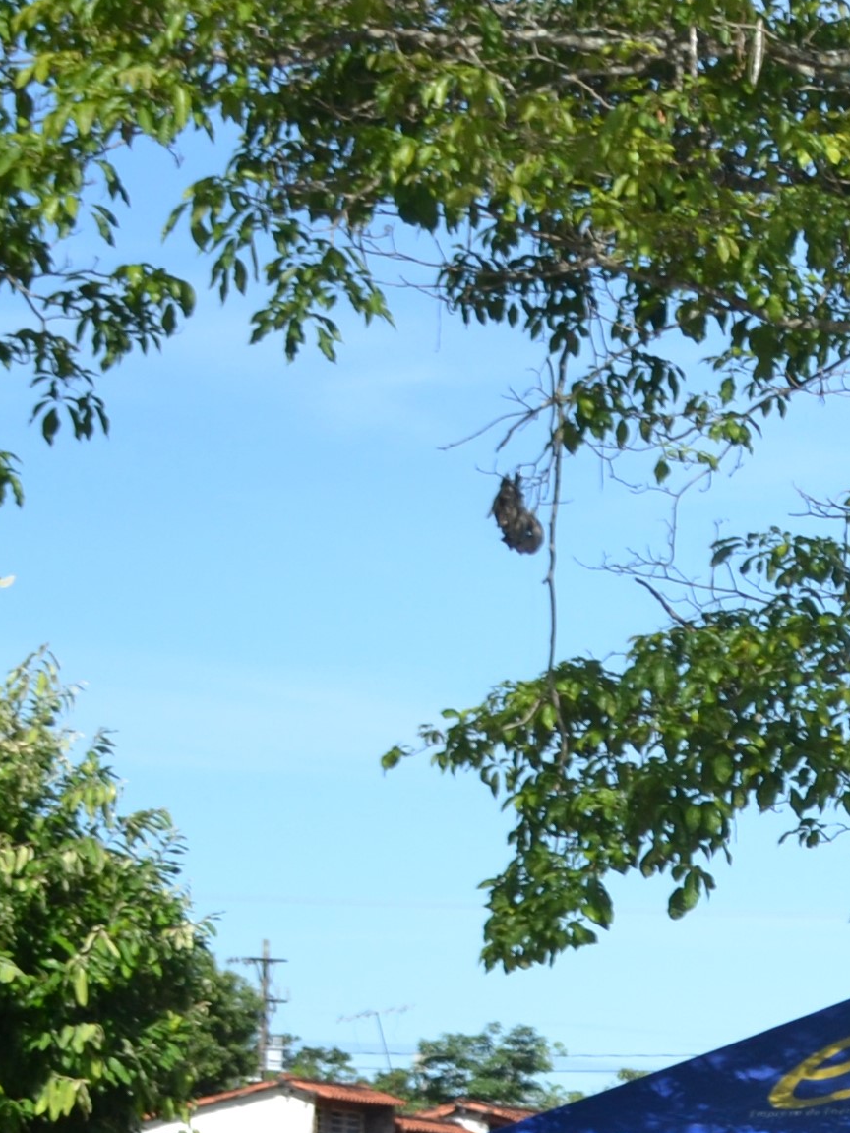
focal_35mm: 130
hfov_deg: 10.7
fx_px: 4256
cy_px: 886
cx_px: 1492
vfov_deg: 15.1
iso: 200
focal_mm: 34
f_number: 5
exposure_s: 1/800
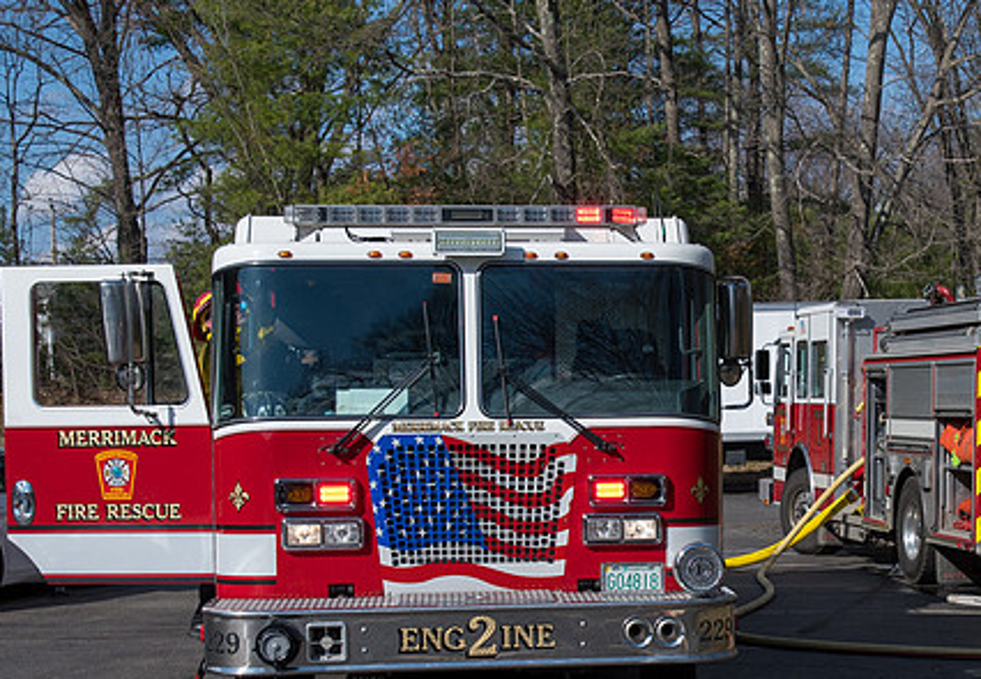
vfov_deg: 18.3
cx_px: 759
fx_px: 2096
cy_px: 483
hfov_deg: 26.0
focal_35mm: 76
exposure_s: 1/1600
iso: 250
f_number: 5
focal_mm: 28
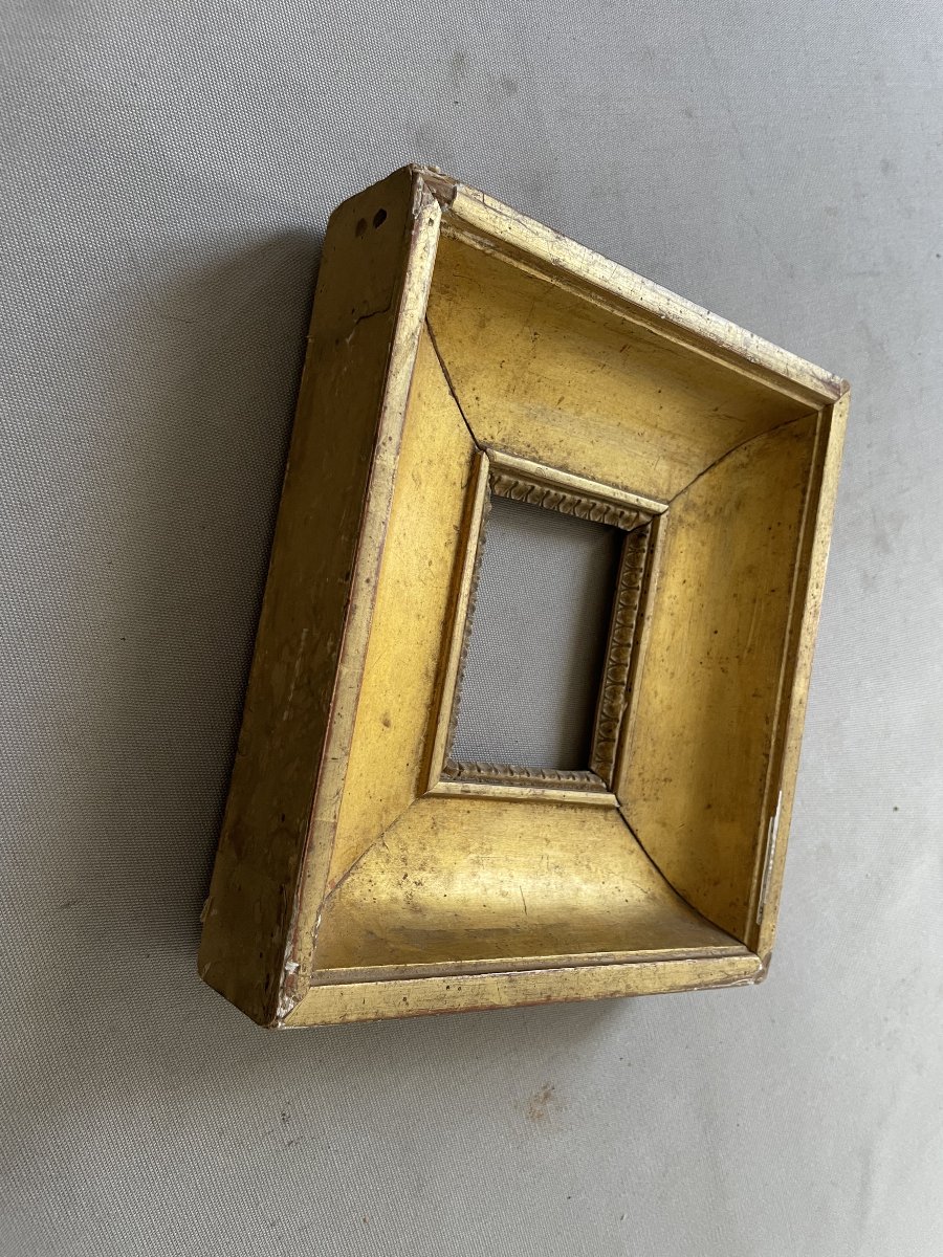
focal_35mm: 26
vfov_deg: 67.3
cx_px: 472
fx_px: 944
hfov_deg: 53.1
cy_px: 628
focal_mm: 4.2
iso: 125
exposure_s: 1/80
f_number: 1.6
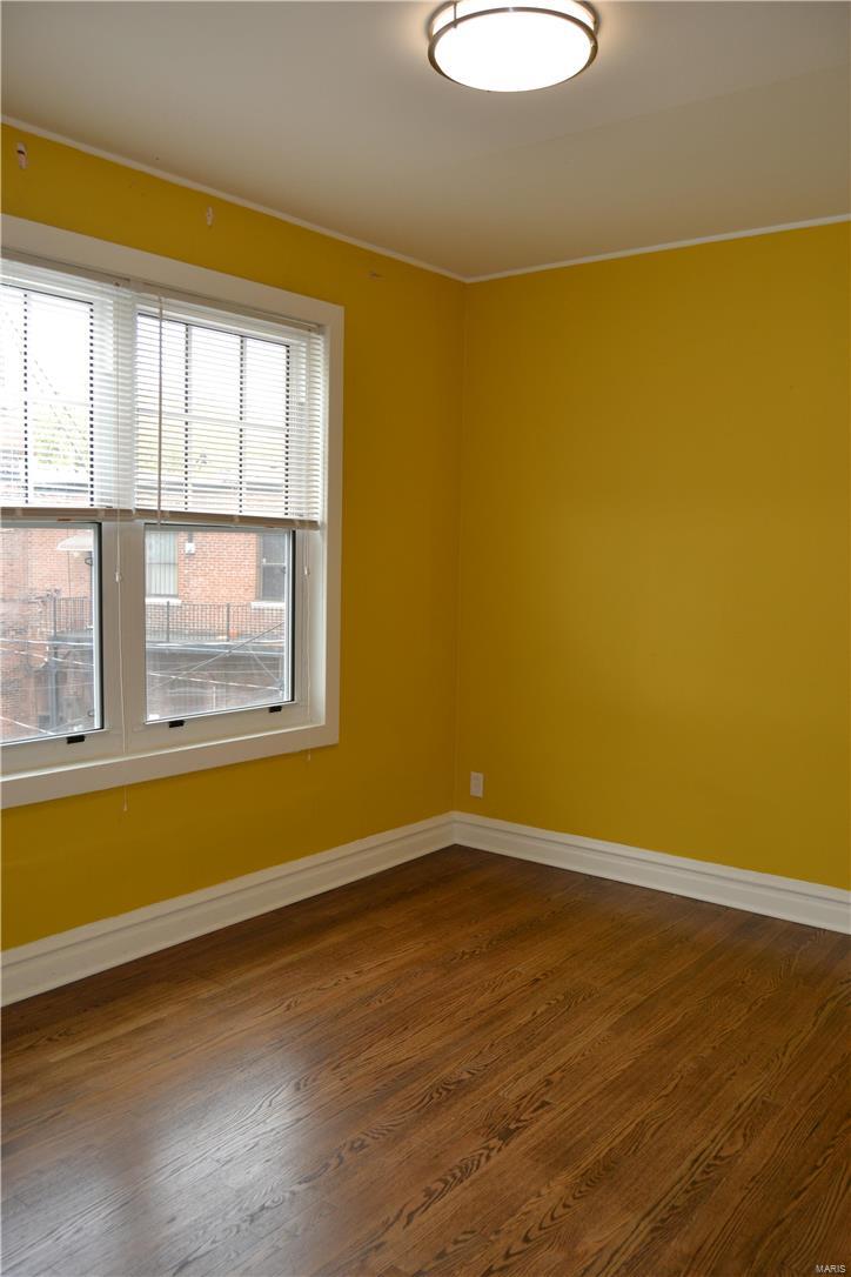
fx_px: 957
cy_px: 638
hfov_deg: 47.9
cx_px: 426
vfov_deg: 67.4
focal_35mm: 27
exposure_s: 1/125
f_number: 4
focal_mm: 18
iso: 360
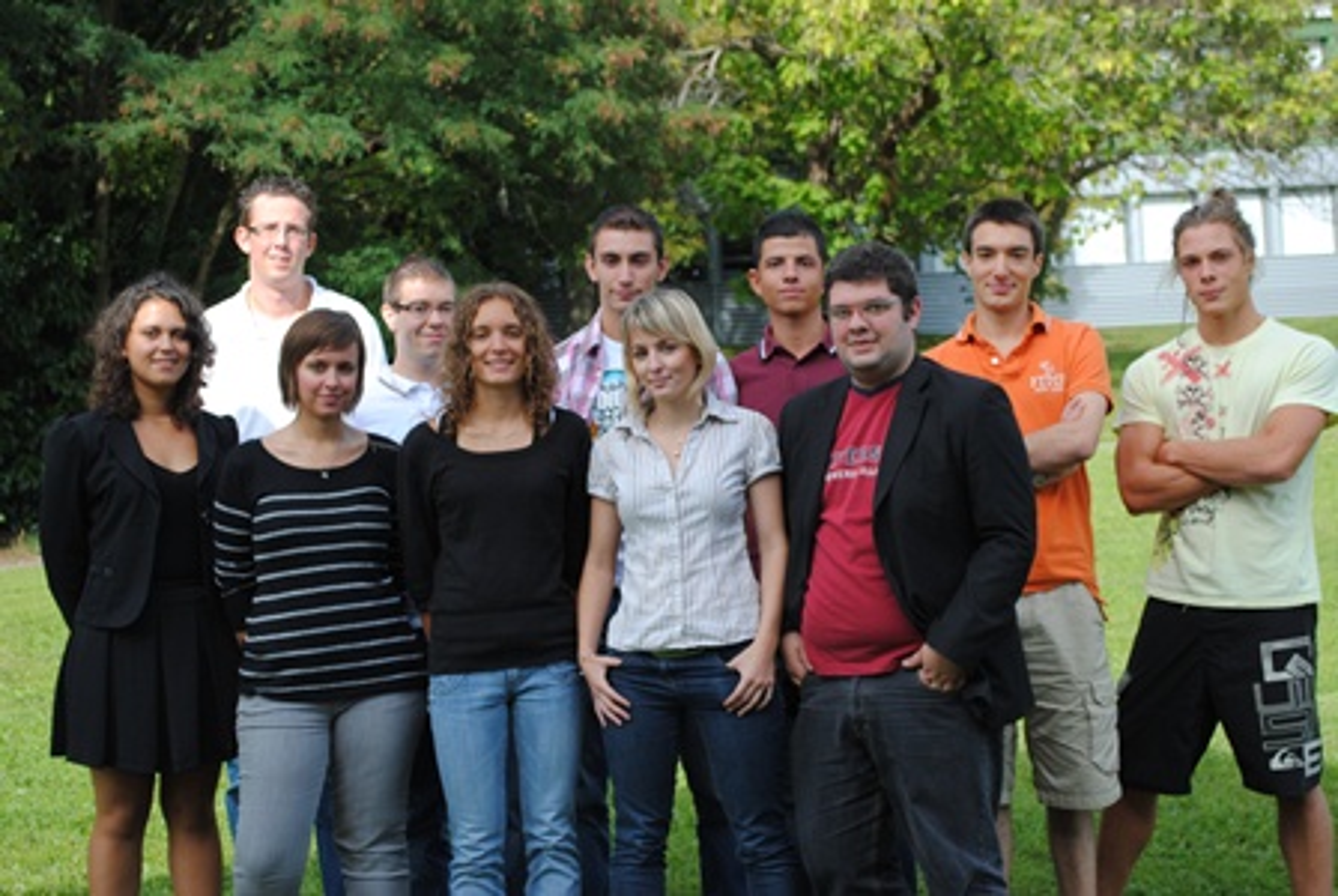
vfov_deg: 20.2
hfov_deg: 29.8
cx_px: 669
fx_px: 2512
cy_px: 448
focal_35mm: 68
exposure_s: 1/125
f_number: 5.6
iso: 100
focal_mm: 45
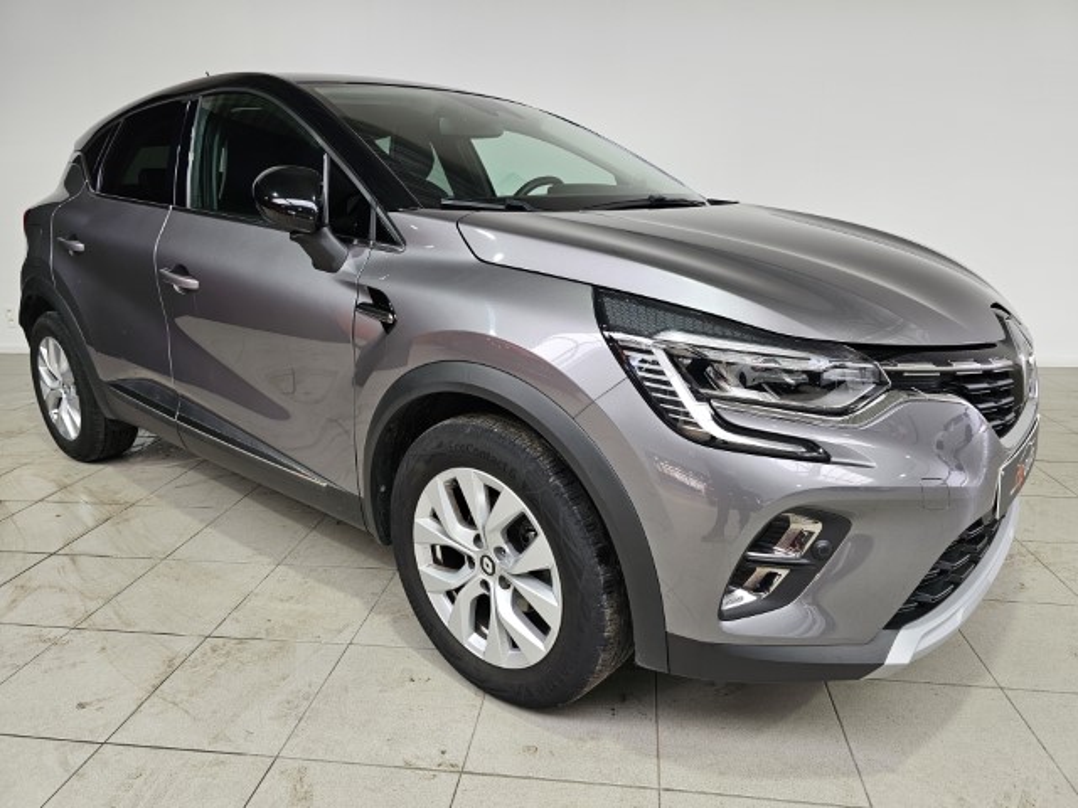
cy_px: 404
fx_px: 716
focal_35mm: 23
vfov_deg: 58.9
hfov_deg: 73.9
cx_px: 539
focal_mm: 6.3
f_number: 1.7
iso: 80
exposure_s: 1/180
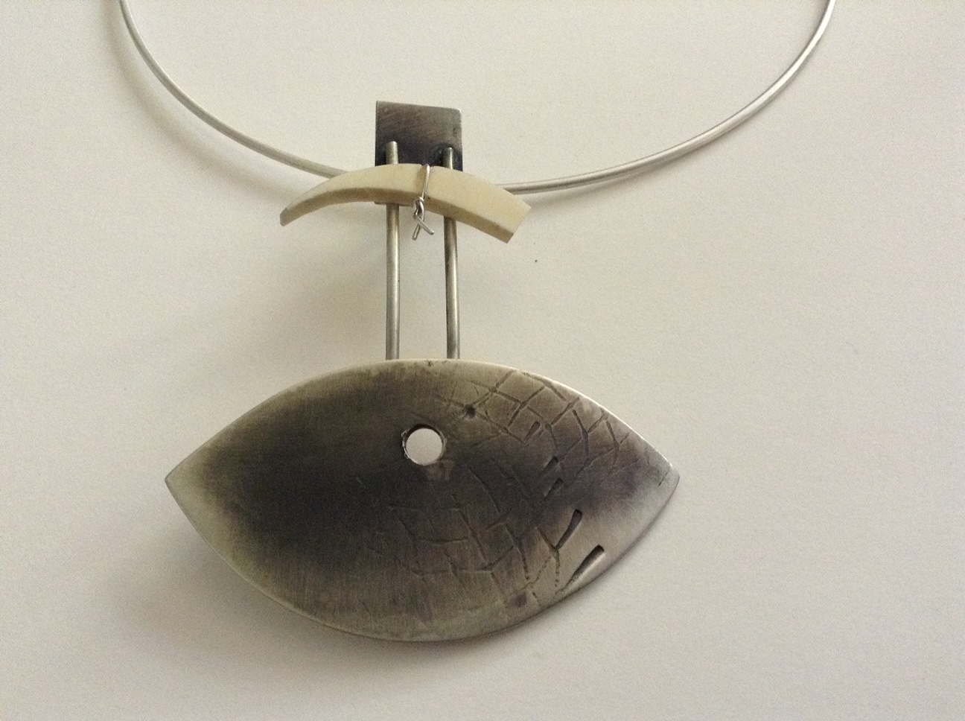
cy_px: 360
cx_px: 482
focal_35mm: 33
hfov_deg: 55.4
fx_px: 919
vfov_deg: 42.8
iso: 250
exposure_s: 1/20
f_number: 2.4
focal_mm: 3.3
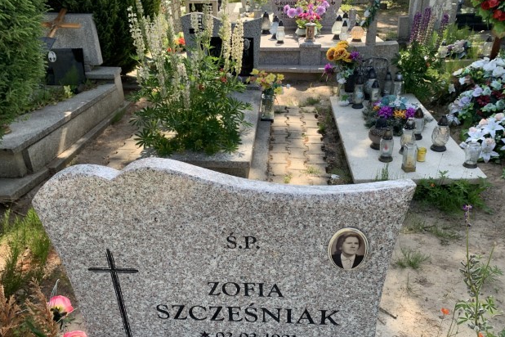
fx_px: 393
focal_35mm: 28
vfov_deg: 46.3
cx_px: 254
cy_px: 186
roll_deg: +0.9
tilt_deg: -29.1
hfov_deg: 65.5
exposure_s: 1/465
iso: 25
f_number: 1.8
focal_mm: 4.25
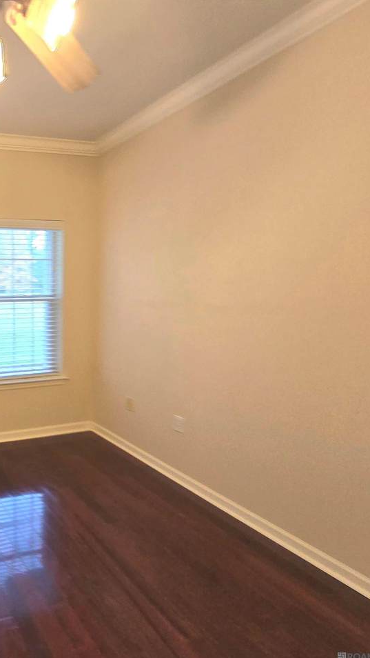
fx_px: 331
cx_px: -48
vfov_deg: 89.6
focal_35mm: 19
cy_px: 330
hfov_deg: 43.4
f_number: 2.2
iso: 100
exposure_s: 1/60.2
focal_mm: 2.2
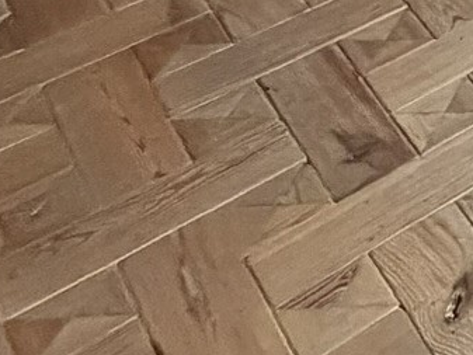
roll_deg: -0.8
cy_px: -450
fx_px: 1162
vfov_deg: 13.5
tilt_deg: -19.8
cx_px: 1082
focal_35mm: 85
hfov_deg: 15.3
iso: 640
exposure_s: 1/60
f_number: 2.2
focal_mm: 2.22
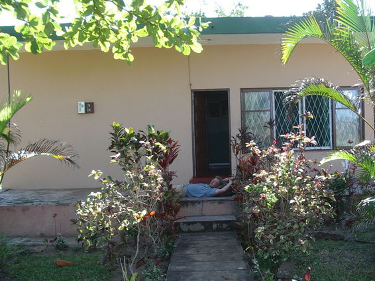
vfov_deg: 33.6
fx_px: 466
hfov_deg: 43.9
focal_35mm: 43
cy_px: 148
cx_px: 196
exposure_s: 1/60
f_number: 4.8
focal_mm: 5.8
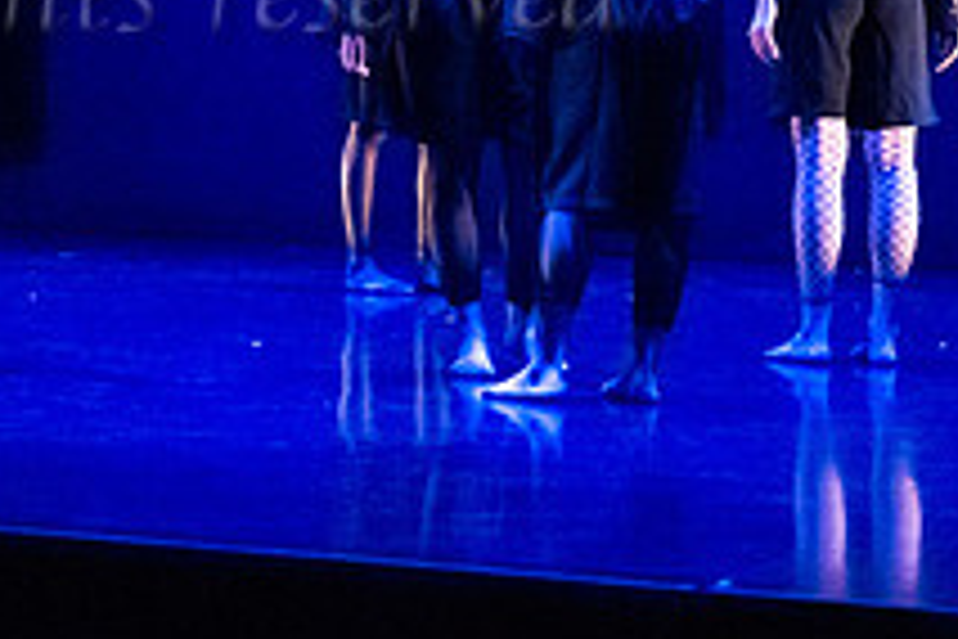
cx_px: -284
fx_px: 3725
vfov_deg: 9.6
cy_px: -152
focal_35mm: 140
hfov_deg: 14.1
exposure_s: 1/250
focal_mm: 41
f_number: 2.8
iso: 4000
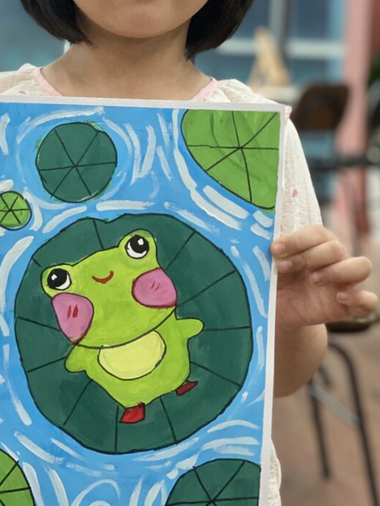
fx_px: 1449
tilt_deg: -6.2
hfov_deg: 14.9
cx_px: 145
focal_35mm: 99
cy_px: 151
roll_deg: -3.0
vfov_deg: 19.7
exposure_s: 1/122
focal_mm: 6
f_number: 2
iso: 200
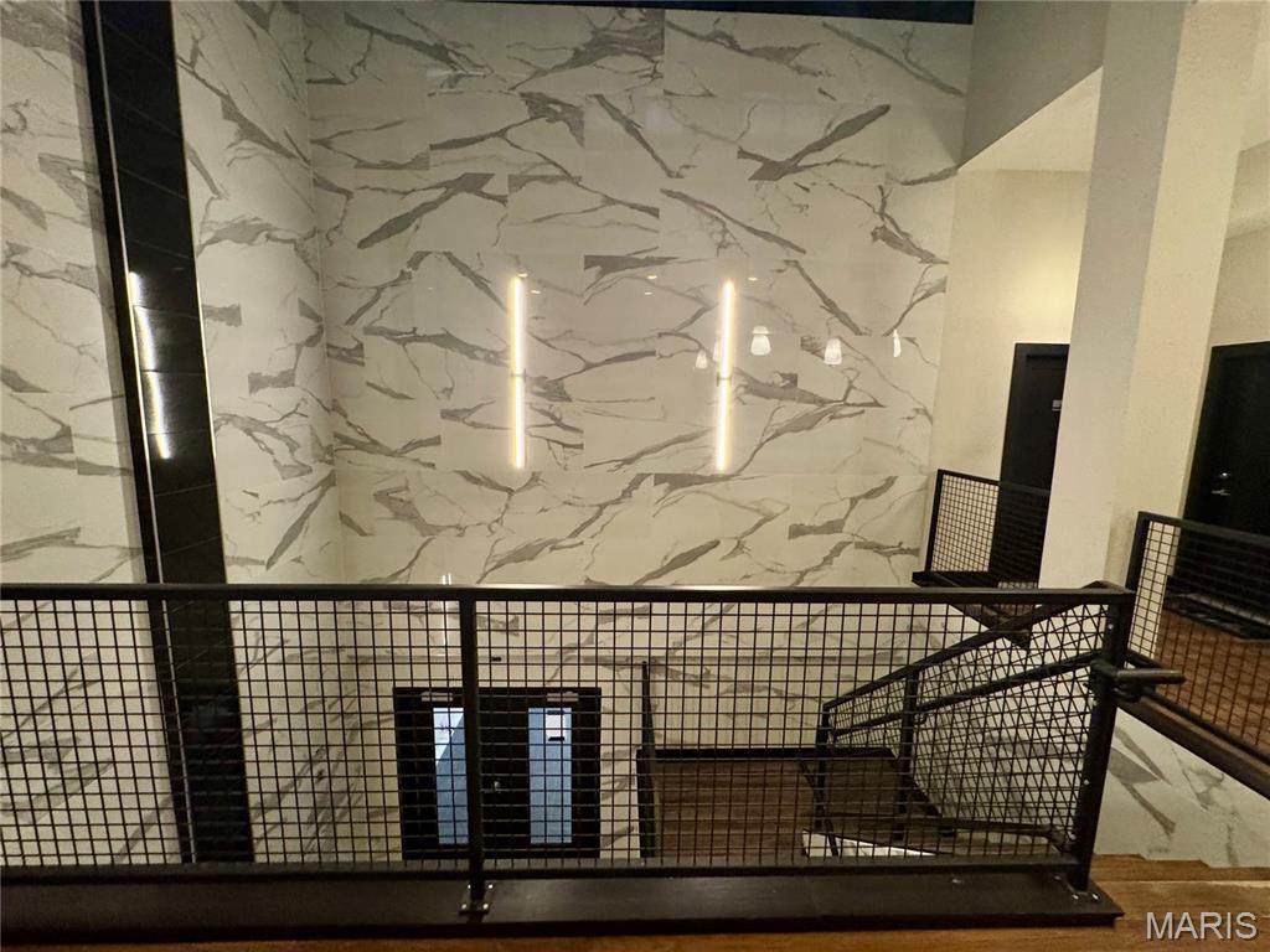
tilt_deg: -8.8
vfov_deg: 85.7
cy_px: 476
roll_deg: -1.4
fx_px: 514
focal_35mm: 14
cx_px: 635
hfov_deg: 102.1
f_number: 2.2
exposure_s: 1/60
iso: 500
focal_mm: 2.22
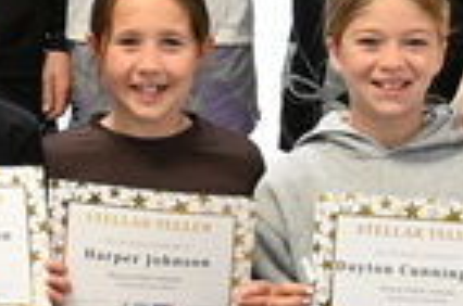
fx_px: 2785
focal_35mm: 217
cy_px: 103
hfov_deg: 9.4
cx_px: -42
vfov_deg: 6.3
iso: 1800
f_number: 3.8
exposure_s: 1/125
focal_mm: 20
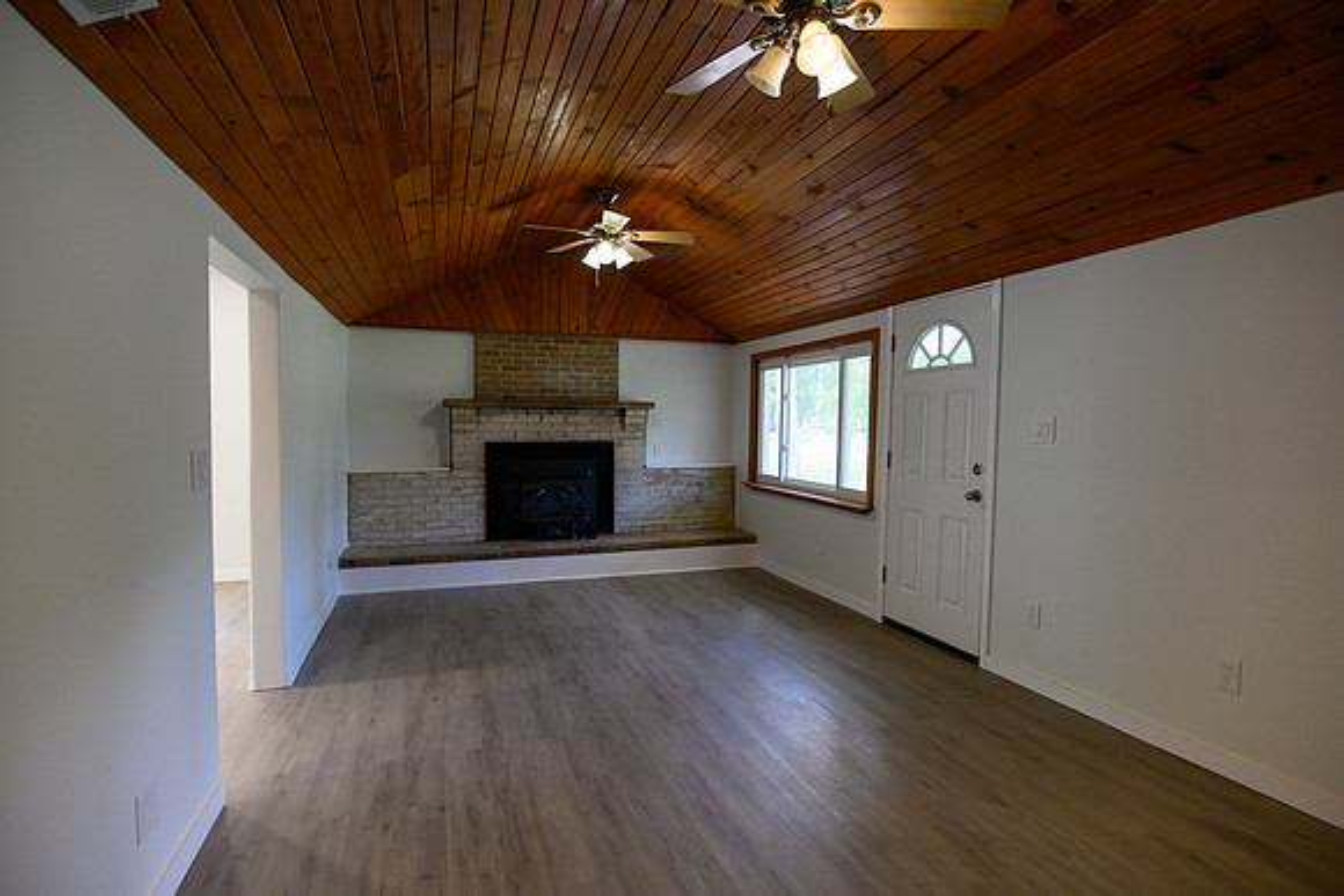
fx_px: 649
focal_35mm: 17
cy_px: 448
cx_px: 672
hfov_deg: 92.0
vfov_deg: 69.3
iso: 1250
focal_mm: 17
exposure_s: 1/200
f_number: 4
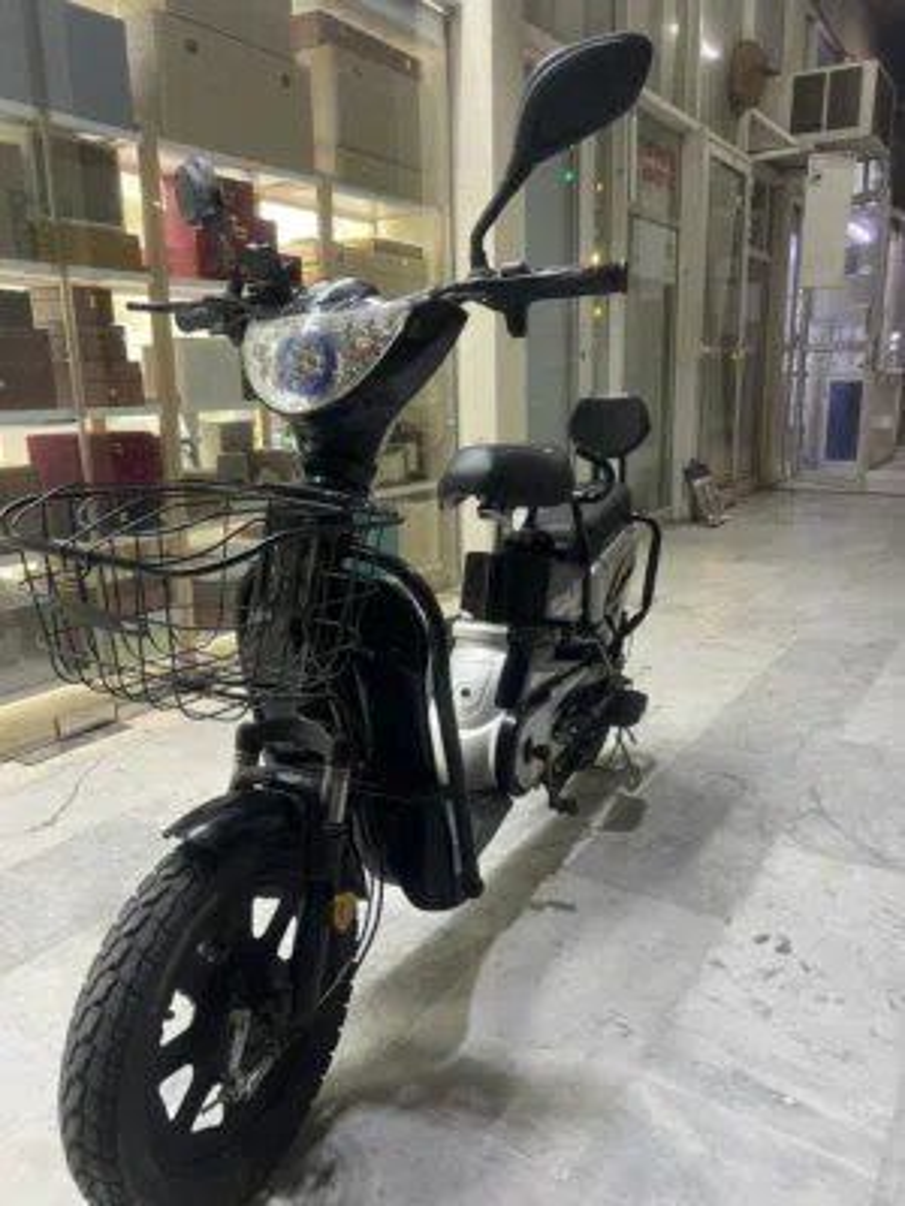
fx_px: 906
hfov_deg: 53.1
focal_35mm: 26
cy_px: 603
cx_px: 452
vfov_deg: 67.3
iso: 100
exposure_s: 1/50
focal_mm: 5.7
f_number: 1.5
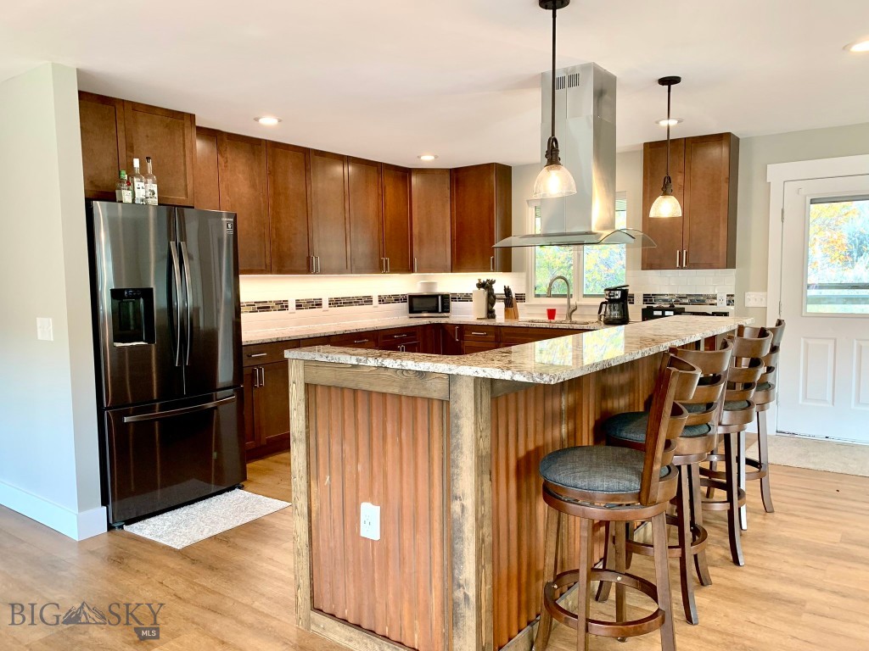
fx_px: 653
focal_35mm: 26
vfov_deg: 53.1
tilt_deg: -5.0
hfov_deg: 67.3
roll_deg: +0.9
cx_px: 434
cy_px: 326
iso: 80
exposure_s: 1/60
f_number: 1.8
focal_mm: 4.25
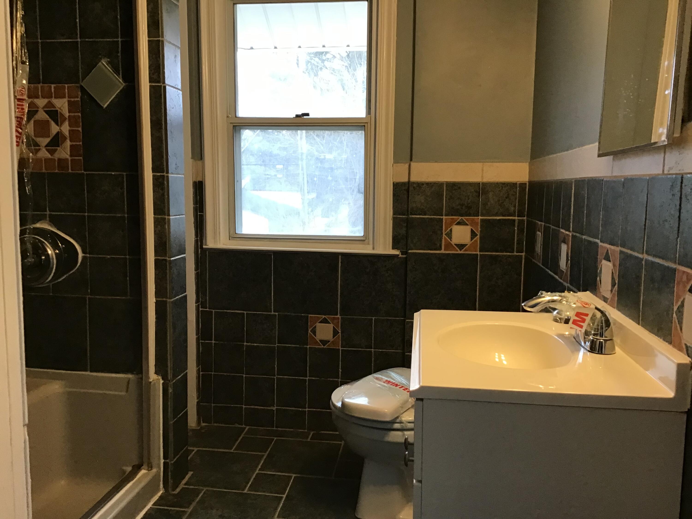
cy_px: 260
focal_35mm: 31
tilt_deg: -4.5
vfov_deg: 45.4
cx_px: 346
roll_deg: +0.2
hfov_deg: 58.4
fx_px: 620
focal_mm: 3.3
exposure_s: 1/30
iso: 100
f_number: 2.4
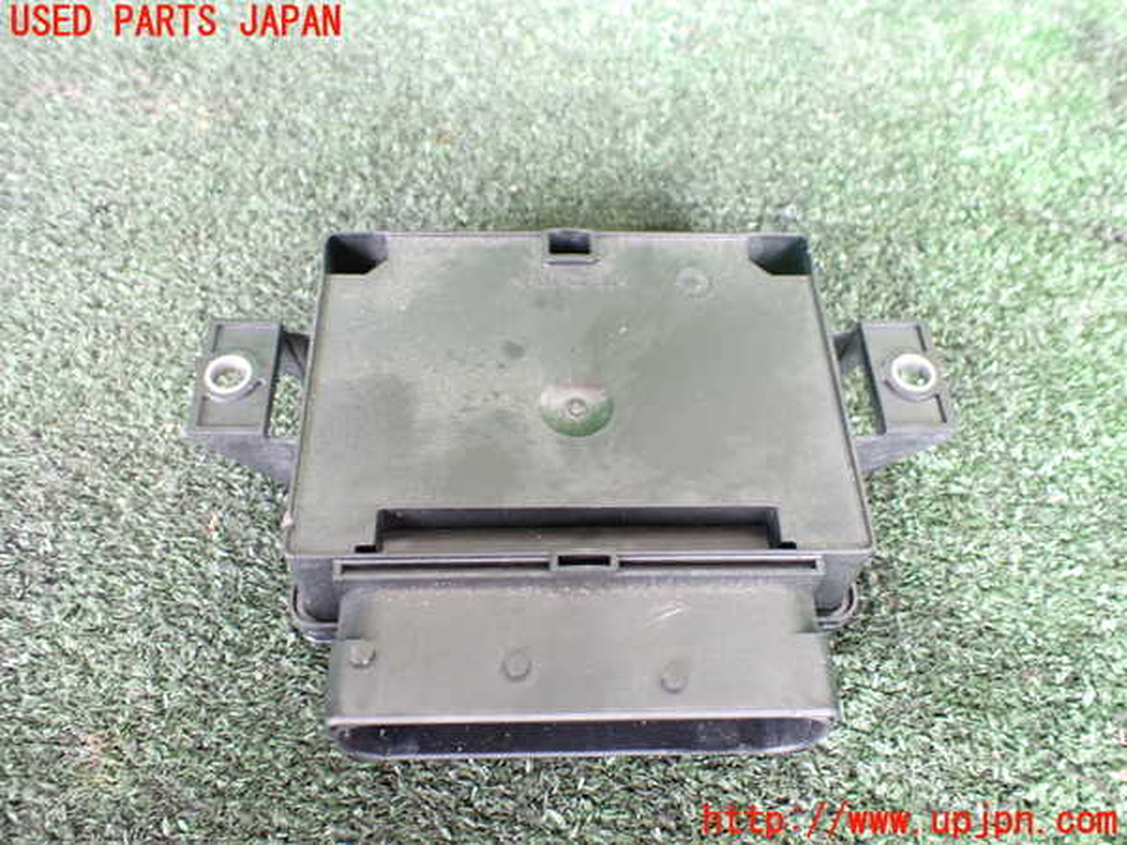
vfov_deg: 46.8
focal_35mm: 30
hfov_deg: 60.0
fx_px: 977
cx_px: 564
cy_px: 422
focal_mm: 5.4
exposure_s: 1/40
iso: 800
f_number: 2.3
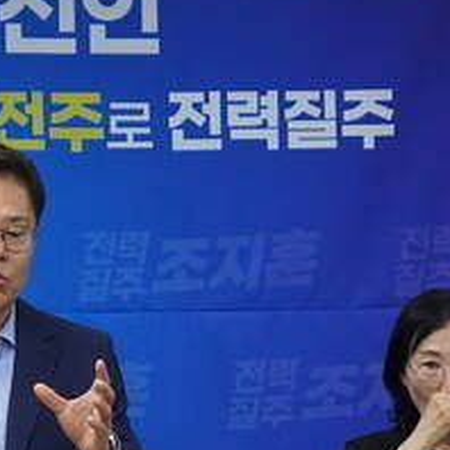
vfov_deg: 6.6
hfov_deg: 6.6
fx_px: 3883
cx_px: -18
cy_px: 418
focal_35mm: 264
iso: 1600
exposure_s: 1/400
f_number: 3.2
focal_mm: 64
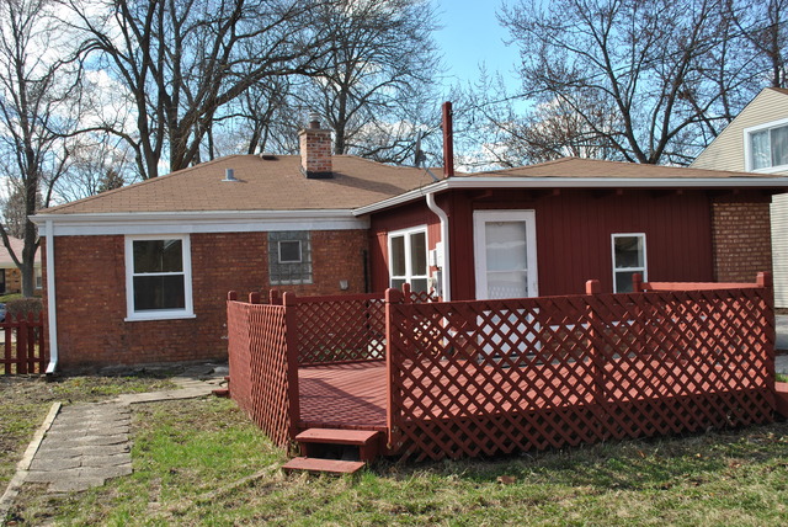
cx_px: 394
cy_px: 264
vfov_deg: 36.9
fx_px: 789
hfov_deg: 53.1
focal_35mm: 36
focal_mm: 24
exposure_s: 1/160
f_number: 6.3
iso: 100
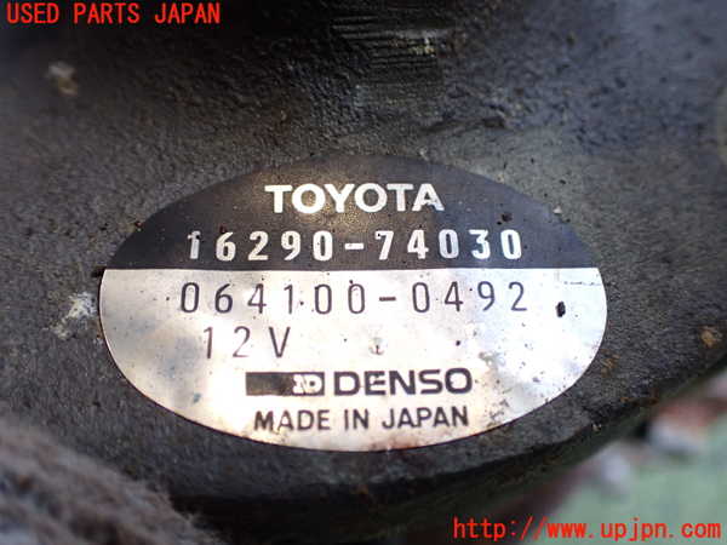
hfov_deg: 51.4
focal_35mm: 36
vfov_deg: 39.7
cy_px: 272
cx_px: 364
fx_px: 756
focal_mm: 6.37
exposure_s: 1/160
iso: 400
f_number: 2.5
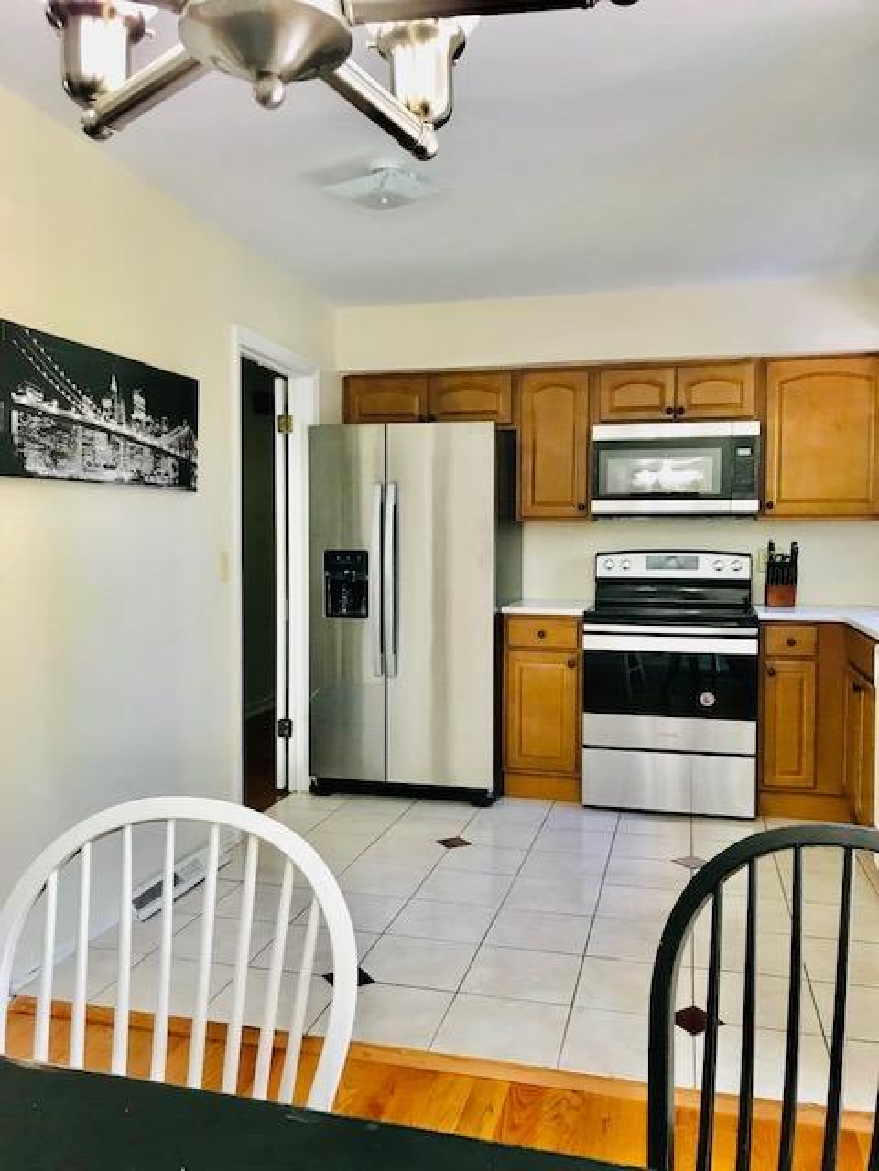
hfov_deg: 49.7
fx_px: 948
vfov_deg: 63.4
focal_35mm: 28
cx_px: 440
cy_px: 586
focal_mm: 3.99
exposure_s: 1/30
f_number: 1.8
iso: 32
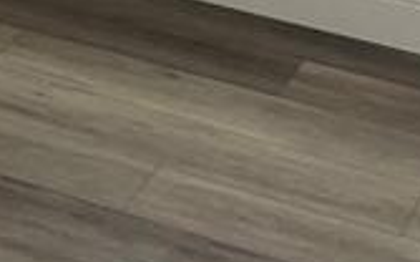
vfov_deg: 6.8
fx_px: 1932
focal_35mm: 169
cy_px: -590
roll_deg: -0.7
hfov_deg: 11.9
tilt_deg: -7.7
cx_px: -189
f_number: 1.6
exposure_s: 1/120
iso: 100
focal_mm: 4.2
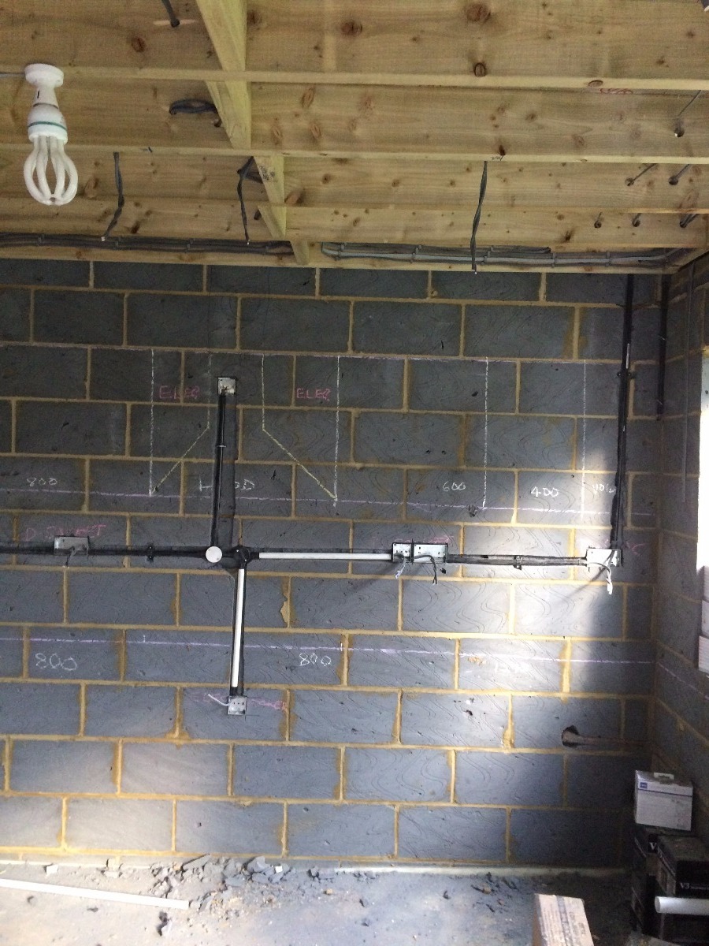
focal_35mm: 29
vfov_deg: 61.7
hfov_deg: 48.2
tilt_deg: -3.3
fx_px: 792
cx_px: 354
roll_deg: -0.1
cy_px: 473
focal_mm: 4.15
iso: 320
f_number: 2.2
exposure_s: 1/33
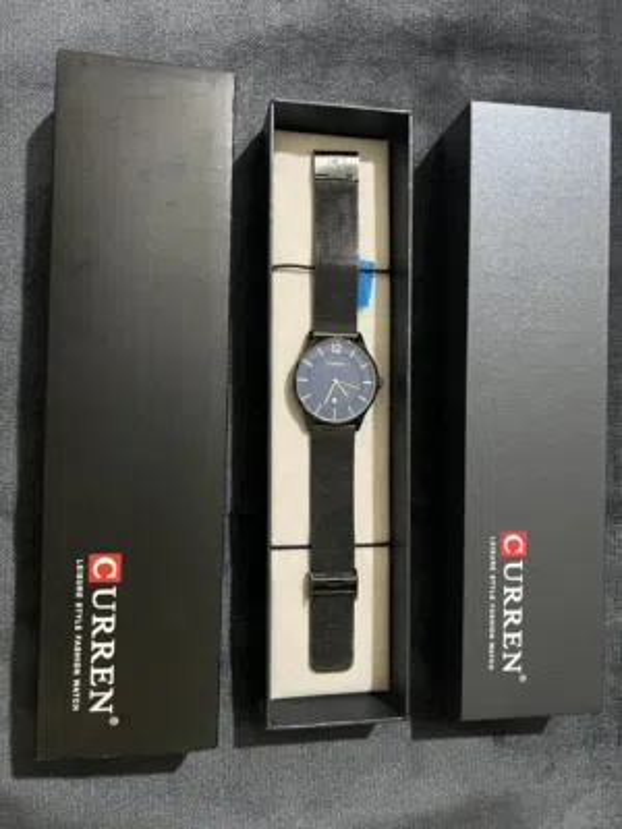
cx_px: 311
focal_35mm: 26
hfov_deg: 53.1
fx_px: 623
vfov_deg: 67.3
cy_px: 414
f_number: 1.5
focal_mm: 5.7
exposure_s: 1/36
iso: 640
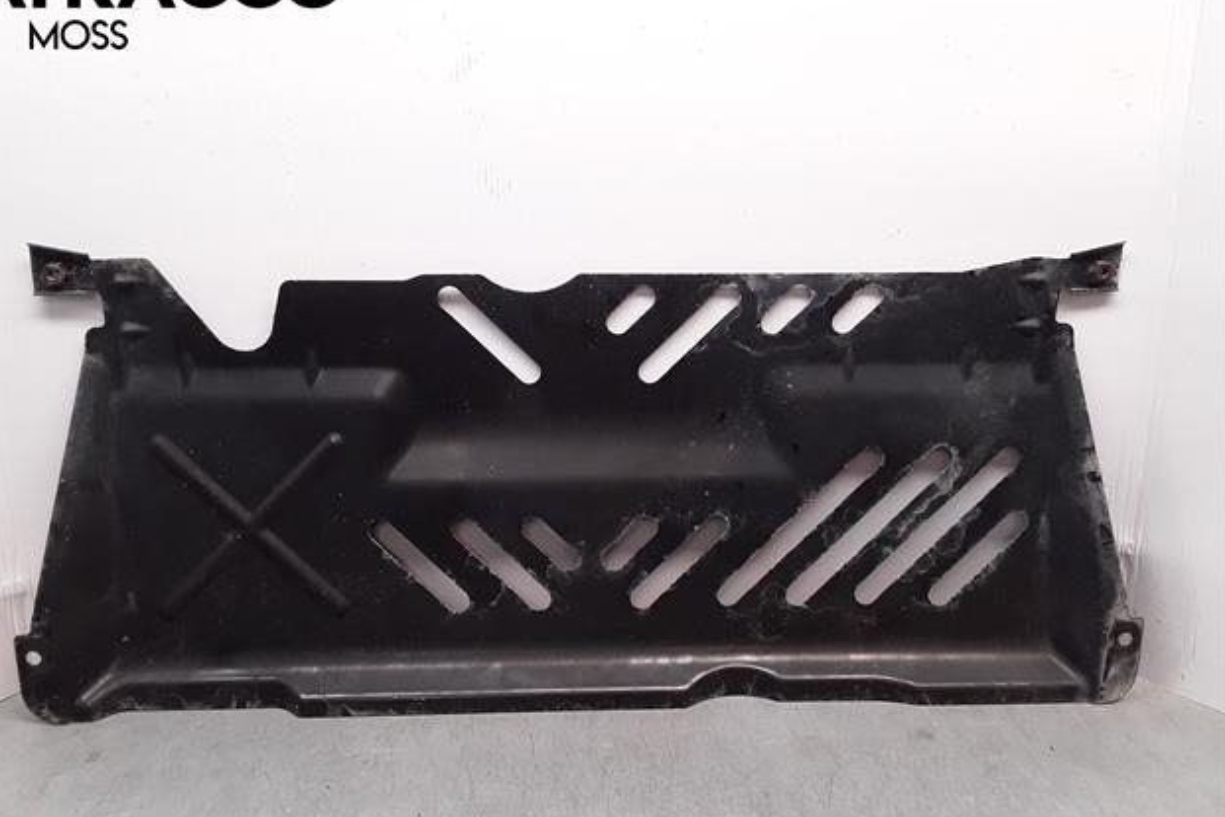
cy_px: 414
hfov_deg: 61.9
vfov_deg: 43.6
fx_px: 1021
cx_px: 598
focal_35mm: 30
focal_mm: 2.91
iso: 50
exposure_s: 1/50
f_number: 1.9
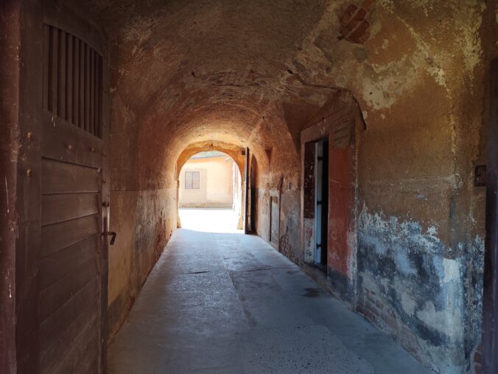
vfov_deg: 58.9
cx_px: 249
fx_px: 331
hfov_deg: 73.9
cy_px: 187
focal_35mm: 23
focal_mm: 6.19
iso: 50
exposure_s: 1/138
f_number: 1.65
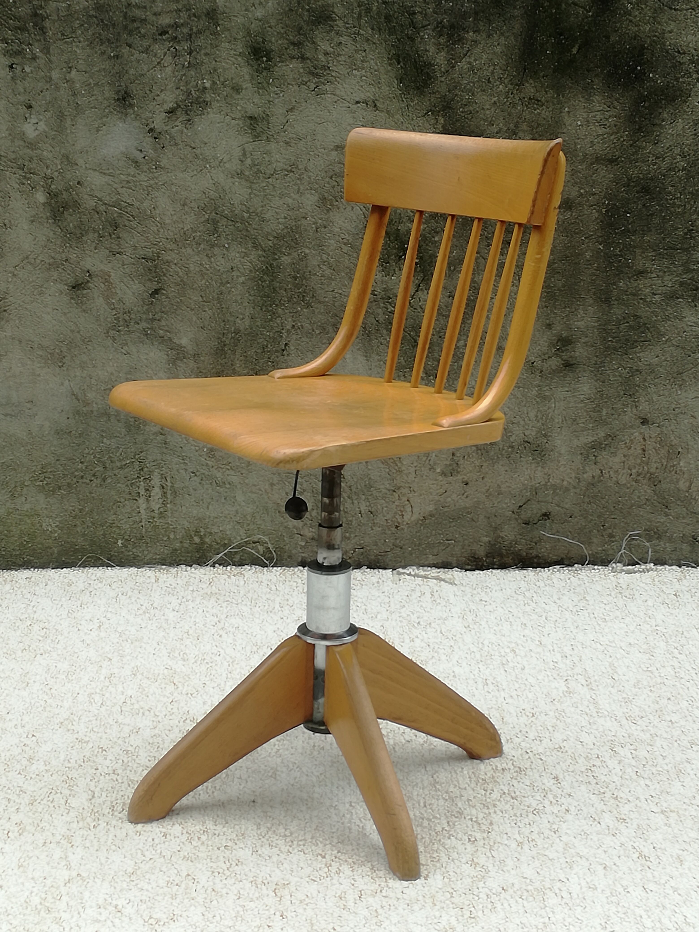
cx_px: 350
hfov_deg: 51.4
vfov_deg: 65.3
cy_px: 466
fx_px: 727
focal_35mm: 27
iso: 64
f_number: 2
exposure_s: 1/50
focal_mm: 3.79
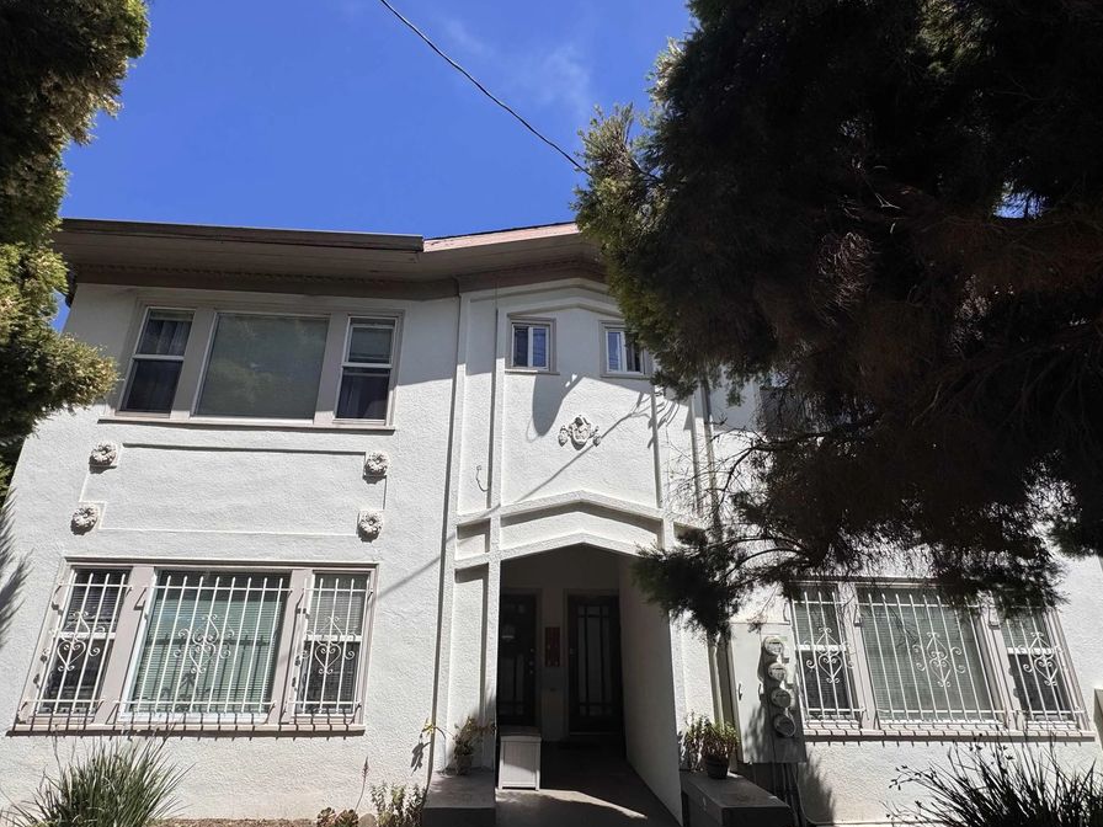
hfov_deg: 94.5
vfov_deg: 77.9
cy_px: 450
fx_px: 510
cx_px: 531
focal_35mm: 16
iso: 50
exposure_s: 1/3546
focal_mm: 2.22
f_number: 2.2
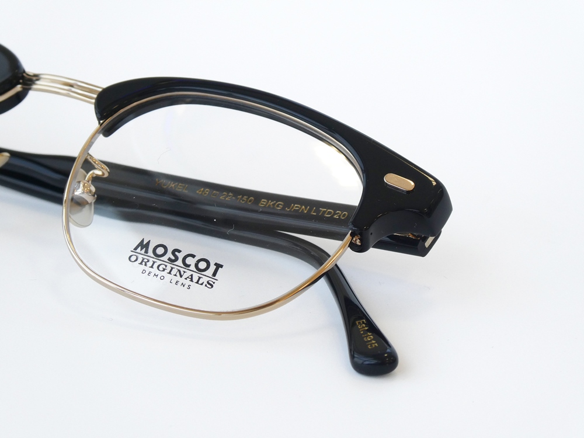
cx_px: 292
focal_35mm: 135
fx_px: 2278
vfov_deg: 11.0
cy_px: 219
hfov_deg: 14.6
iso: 100
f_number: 5.3
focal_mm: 24.2
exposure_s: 1/80
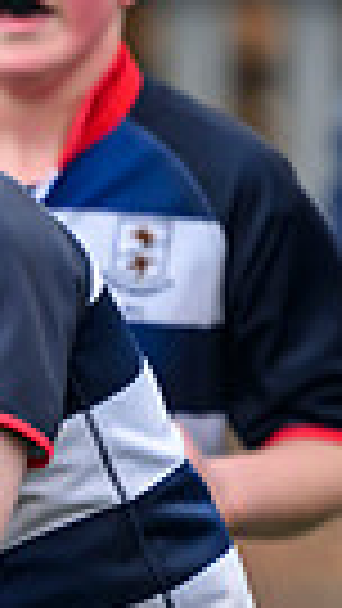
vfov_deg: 0.8
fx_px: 44968
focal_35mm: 2791
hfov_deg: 0.4
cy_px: 731
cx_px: -714
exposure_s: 1/1250
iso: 500
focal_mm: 560
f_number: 4
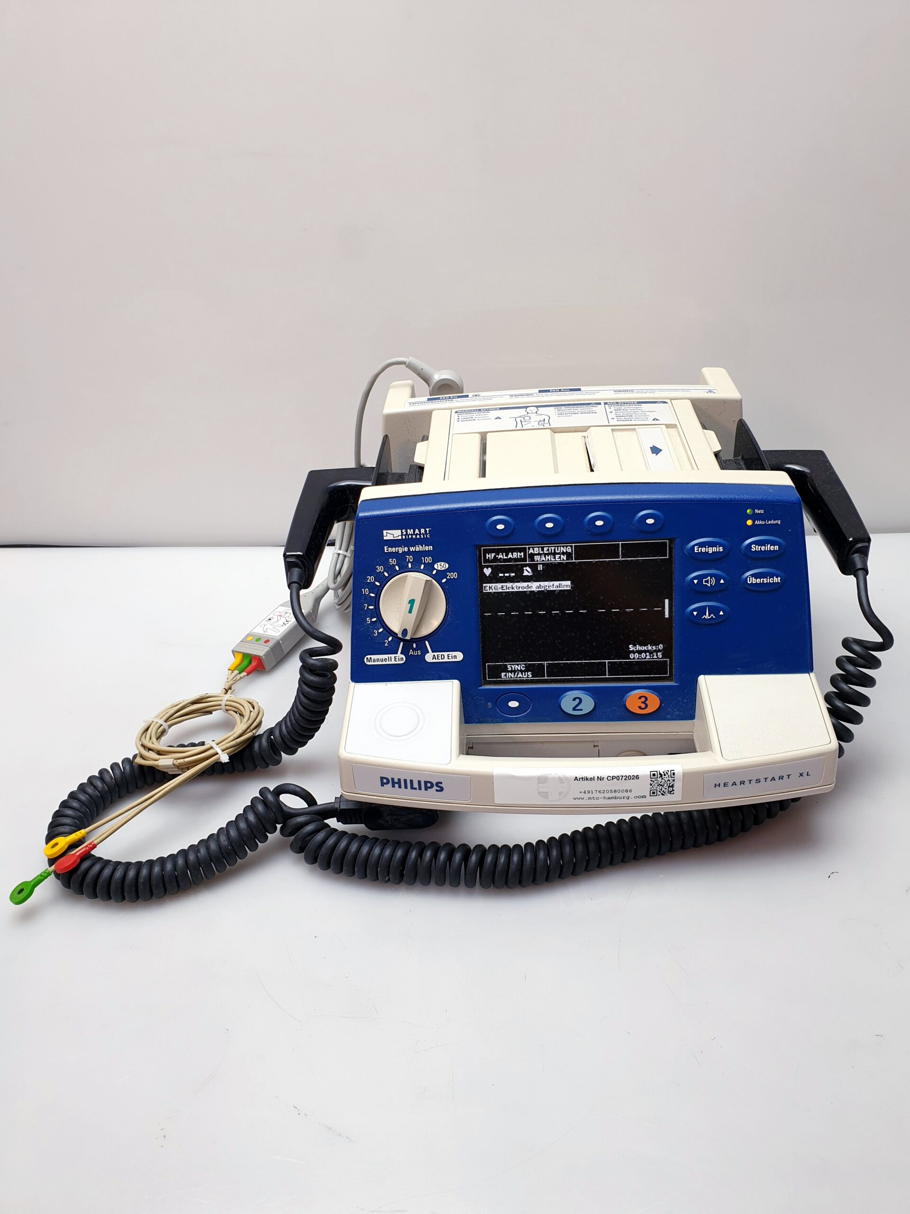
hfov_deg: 53.1
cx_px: 455
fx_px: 911
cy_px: 607
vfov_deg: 67.3
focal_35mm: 26
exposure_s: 1/50
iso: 50
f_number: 2.4
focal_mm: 4.3
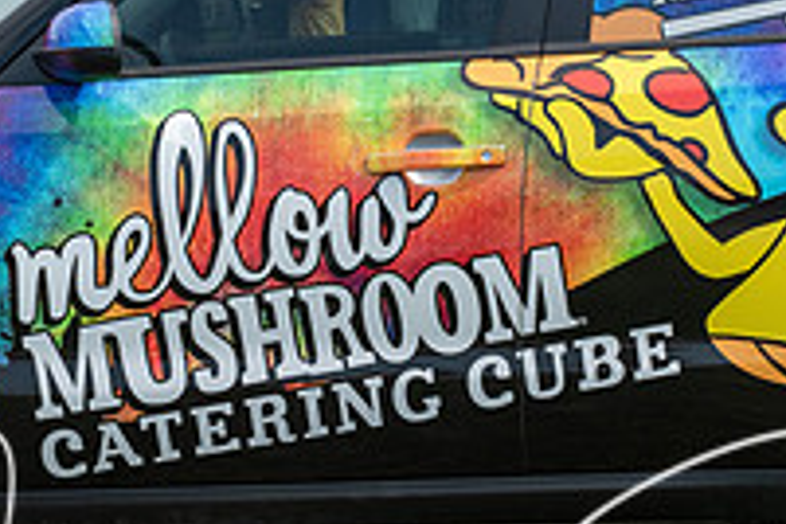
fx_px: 2554
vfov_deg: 11.7
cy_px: 276
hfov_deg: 17.5
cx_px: 364
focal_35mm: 117
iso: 200
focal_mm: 27
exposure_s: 1/400
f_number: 10
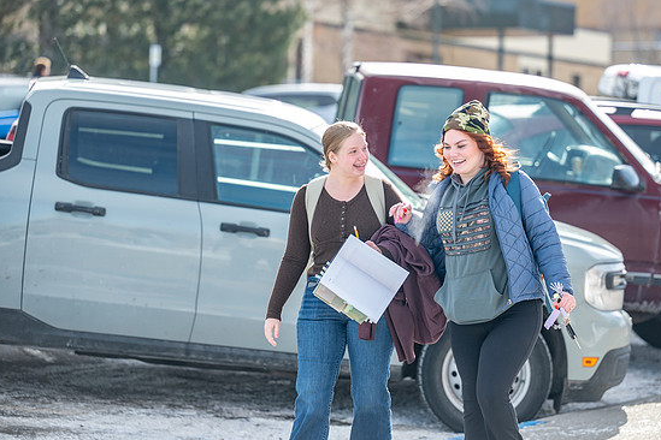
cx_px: 389
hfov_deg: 14.2
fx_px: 2644
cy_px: 190
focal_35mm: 144
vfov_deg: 9.5
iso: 100
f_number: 2.8
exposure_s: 1/800
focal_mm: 120
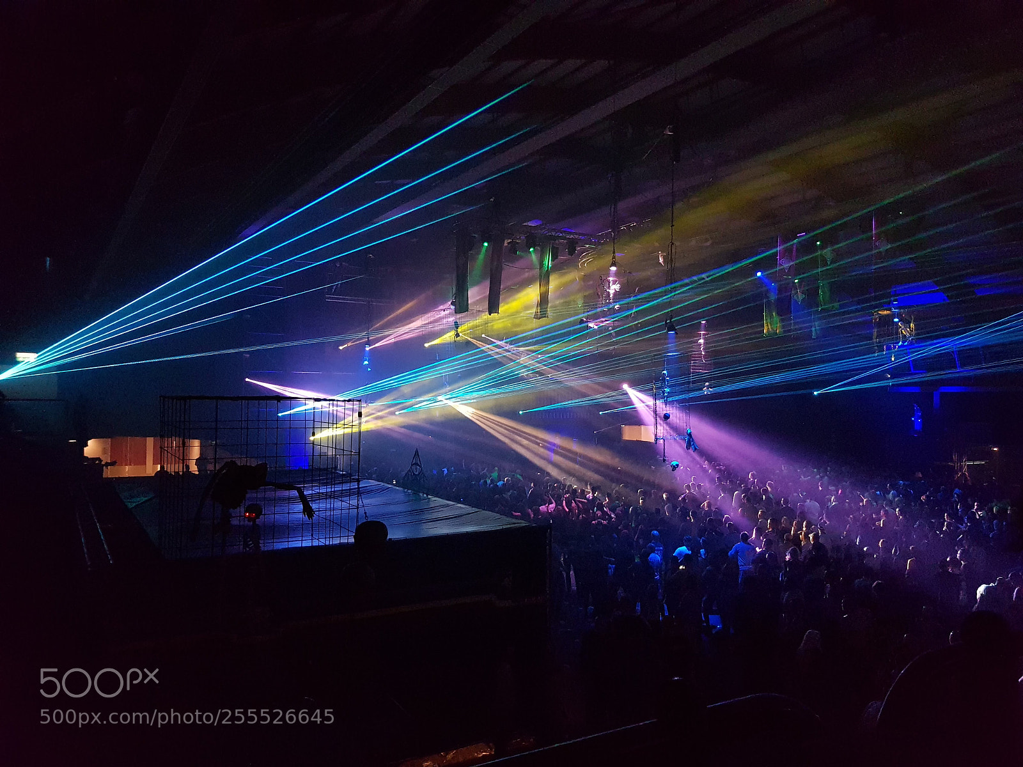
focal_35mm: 26
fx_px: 768
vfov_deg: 53.1
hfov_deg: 67.3
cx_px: 512
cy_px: 384
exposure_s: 1/50
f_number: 1.7
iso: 640
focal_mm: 4.2
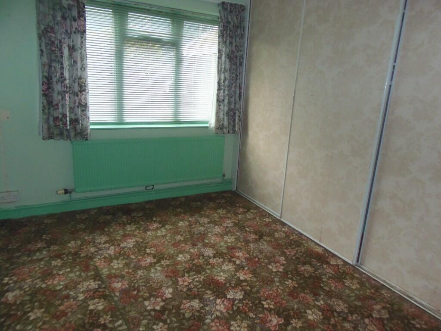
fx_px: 306
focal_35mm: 24
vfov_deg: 56.8
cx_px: 220
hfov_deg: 71.6
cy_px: 166
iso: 200
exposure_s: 1/30
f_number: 2.9
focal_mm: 4.3
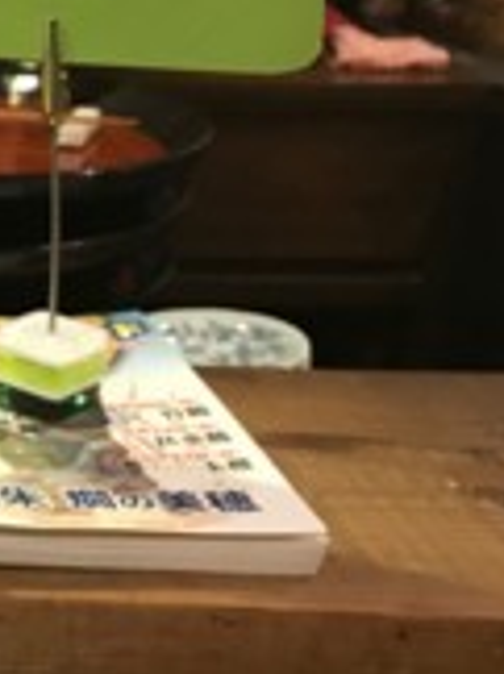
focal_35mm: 78
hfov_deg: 15.9
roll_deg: +0.0
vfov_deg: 25.1
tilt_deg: -22.7
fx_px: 1518
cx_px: -412
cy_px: 354
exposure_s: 1/9
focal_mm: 3.99
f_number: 1.8
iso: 100
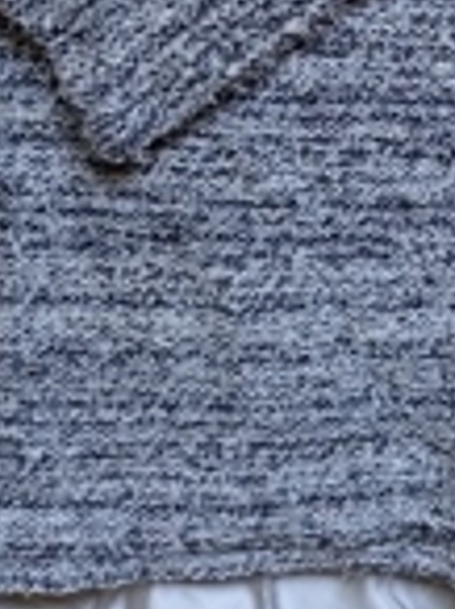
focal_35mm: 77
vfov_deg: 23.8
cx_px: 538
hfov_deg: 18.2
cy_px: -52
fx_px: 1353
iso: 442
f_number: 1.79
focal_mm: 4.74
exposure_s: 1/25
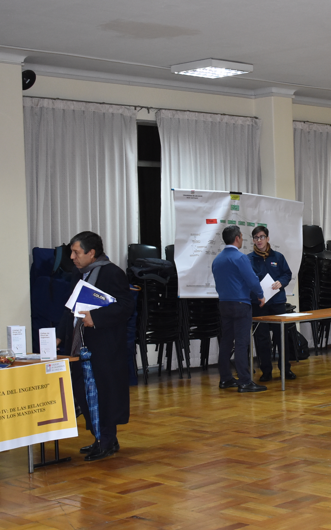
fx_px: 996
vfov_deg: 29.8
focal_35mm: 69
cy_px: 264
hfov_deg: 18.5
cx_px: 300
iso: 1400
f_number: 4.2
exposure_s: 1/60
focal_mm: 30
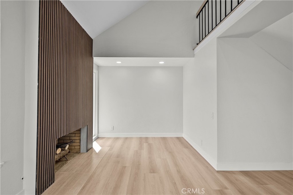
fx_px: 130
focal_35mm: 16
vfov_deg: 73.8
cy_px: 98
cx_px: 146
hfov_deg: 96.7
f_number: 9
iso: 250
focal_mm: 16
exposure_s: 1/25
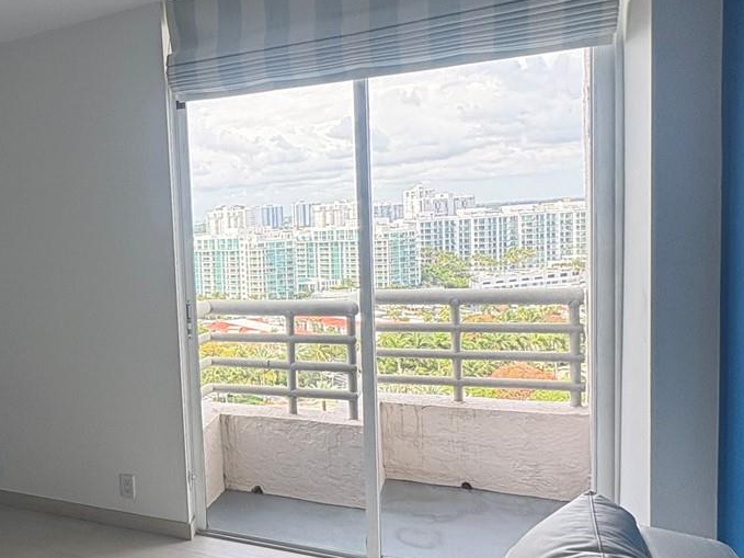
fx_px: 709
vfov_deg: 42.9
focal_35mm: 33
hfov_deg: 46.8
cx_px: 10
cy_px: 284
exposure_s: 1/141
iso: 80
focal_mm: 2.22
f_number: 2.2
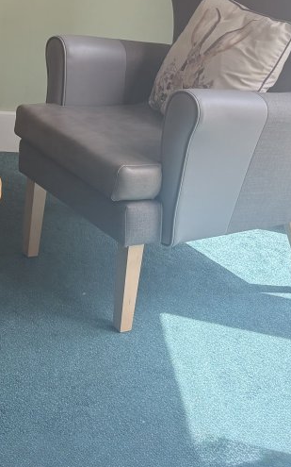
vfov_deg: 26.8
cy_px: 37
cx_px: -31
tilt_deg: -13.2
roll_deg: -2.1
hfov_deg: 17.0
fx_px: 940
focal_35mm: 74
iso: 80
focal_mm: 6.76
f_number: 1.78
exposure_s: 1/532
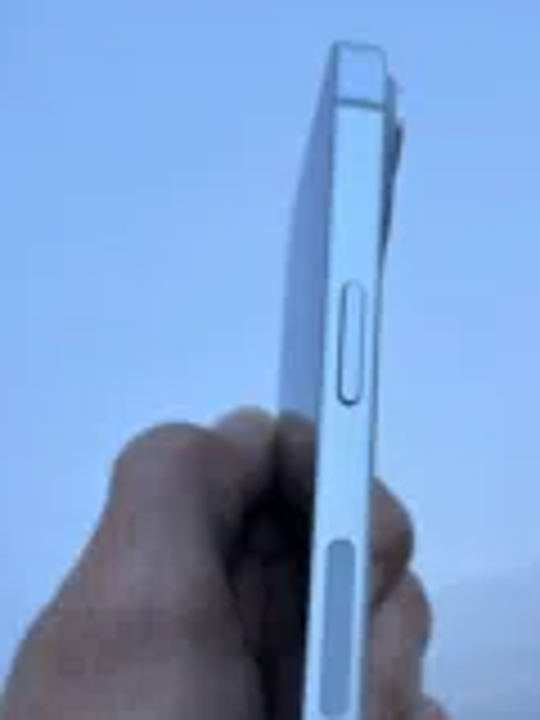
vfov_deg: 29.6
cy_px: 495
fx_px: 1352
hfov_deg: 22.2
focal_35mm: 65
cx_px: 450
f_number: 1.5
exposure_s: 1/982
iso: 50
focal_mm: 5.7
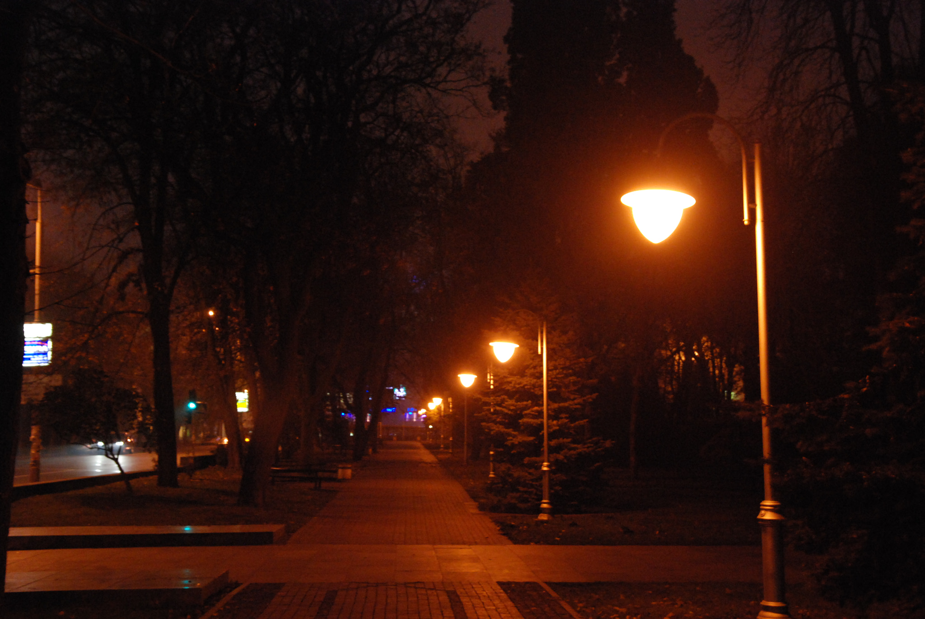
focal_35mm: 45
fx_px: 1158
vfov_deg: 29.9
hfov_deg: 43.6
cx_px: 462
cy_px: 310
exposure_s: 1/15
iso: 1600
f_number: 4.5
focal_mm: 30
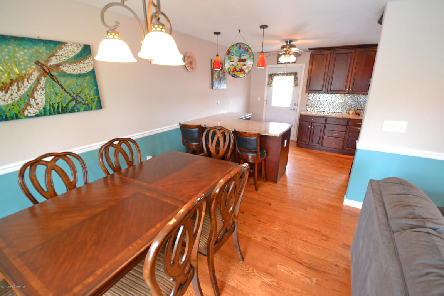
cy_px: 148
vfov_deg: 77.3
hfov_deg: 100.4
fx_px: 185
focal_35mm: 15
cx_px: 222
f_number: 3.5
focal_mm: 10
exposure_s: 1/60
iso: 2200
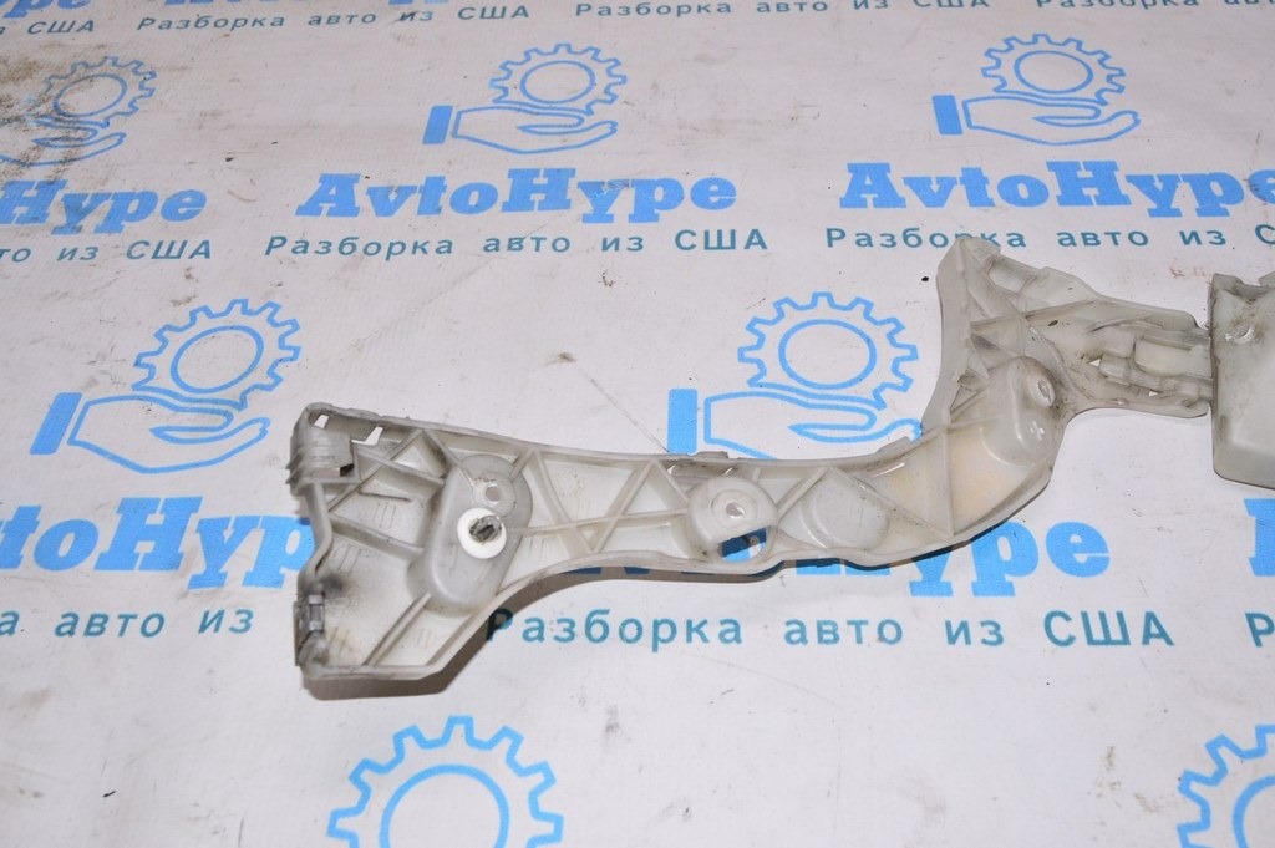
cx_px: 638
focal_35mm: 33
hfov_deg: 57.3
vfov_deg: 39.9
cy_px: 424
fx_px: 1168
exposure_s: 1/200
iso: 1600
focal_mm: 22
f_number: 8
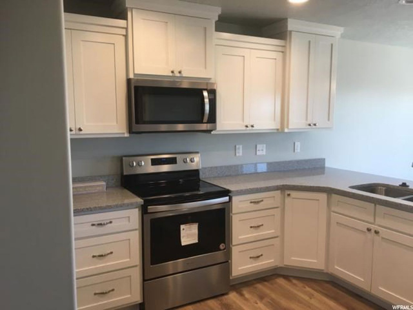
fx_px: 346
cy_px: 155
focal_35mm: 29
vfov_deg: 48.2
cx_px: 206
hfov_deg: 61.7
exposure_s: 1/40
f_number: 2.2
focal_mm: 4.15
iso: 32
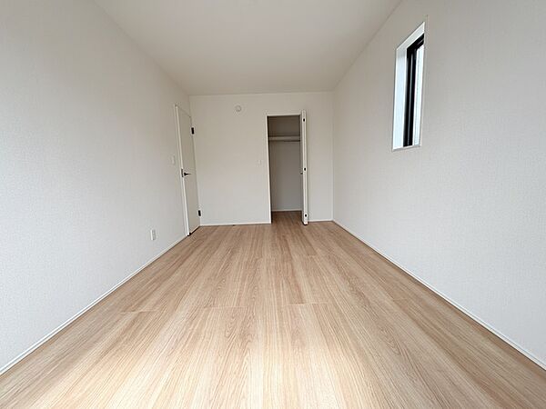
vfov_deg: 85.7
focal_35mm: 14
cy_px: 204
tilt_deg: -6.5
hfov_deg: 102.1
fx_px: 221
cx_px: 273
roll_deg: +2.7
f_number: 2.2
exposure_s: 1/109
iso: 40
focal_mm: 2.22
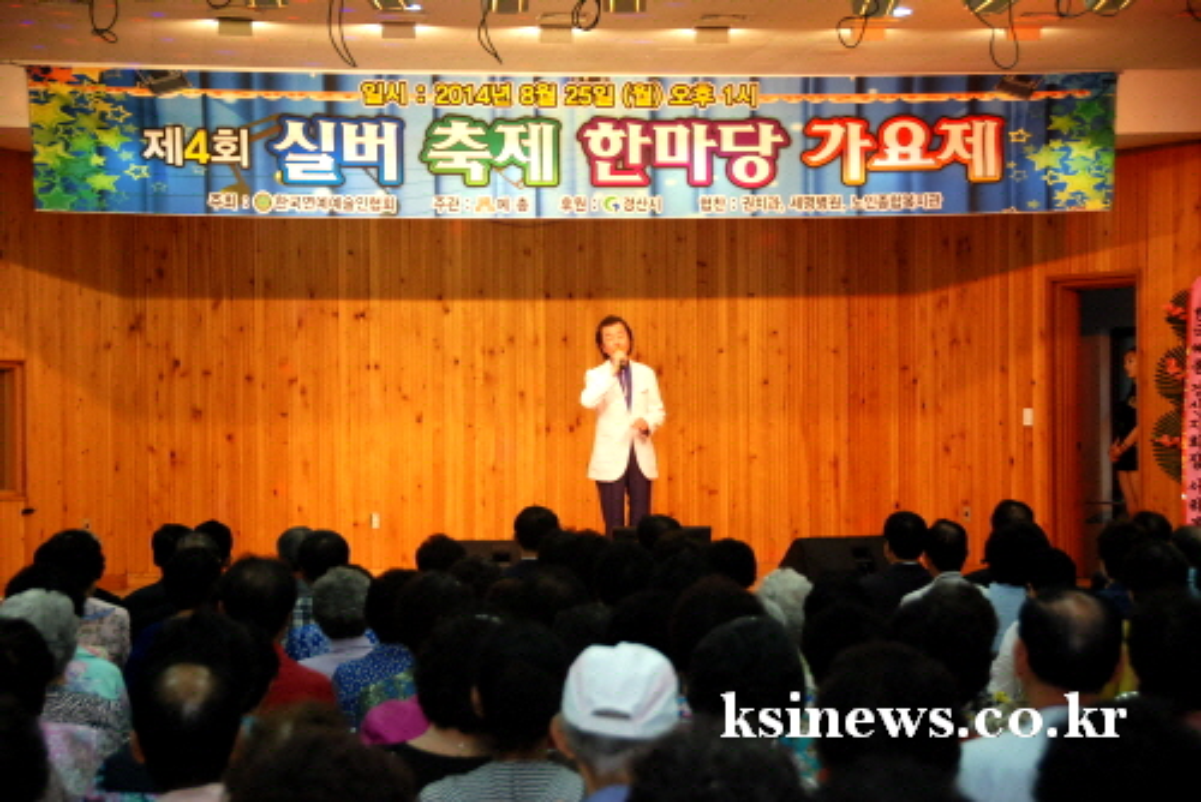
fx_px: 2804
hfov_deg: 24.2
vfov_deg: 16.3
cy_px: 401
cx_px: 600
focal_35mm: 84
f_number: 5
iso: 800
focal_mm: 56
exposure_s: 1/60
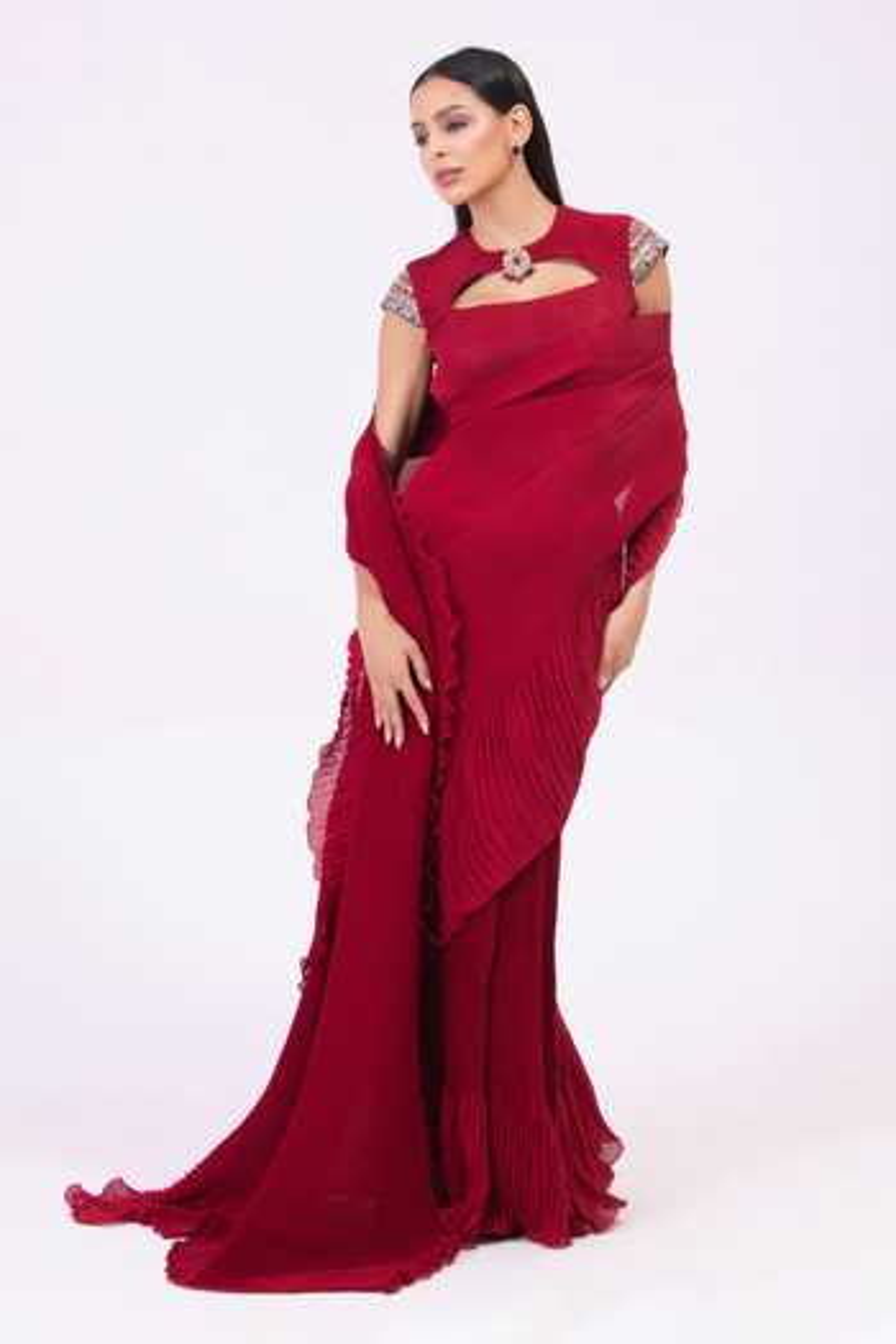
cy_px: 672
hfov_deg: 16.7
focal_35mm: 82
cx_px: 448
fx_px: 3061
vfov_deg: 24.8
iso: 320
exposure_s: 1/125
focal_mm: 82
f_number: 9
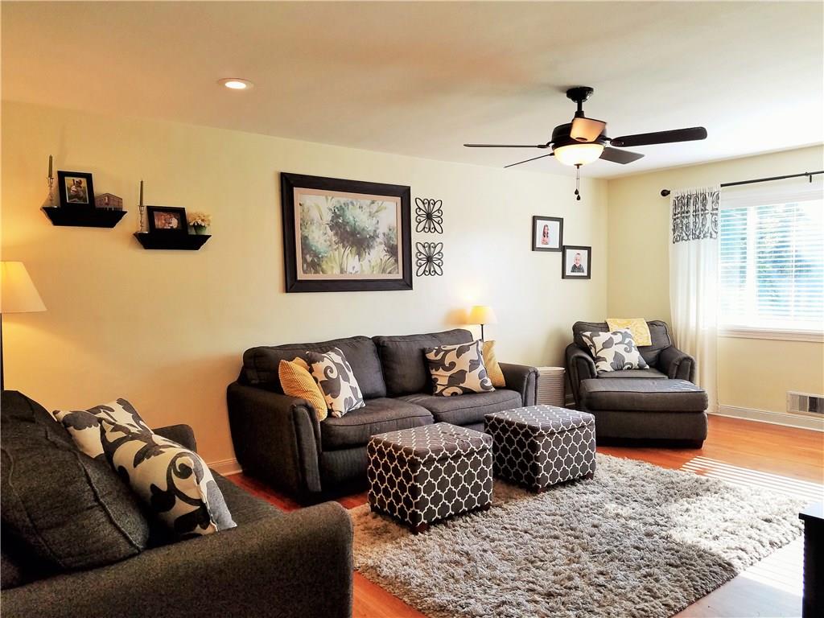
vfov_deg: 53.1
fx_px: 619
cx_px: 412
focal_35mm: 26
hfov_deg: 67.3
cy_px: 309
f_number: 1.7
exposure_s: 1/120
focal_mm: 4.2
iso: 80
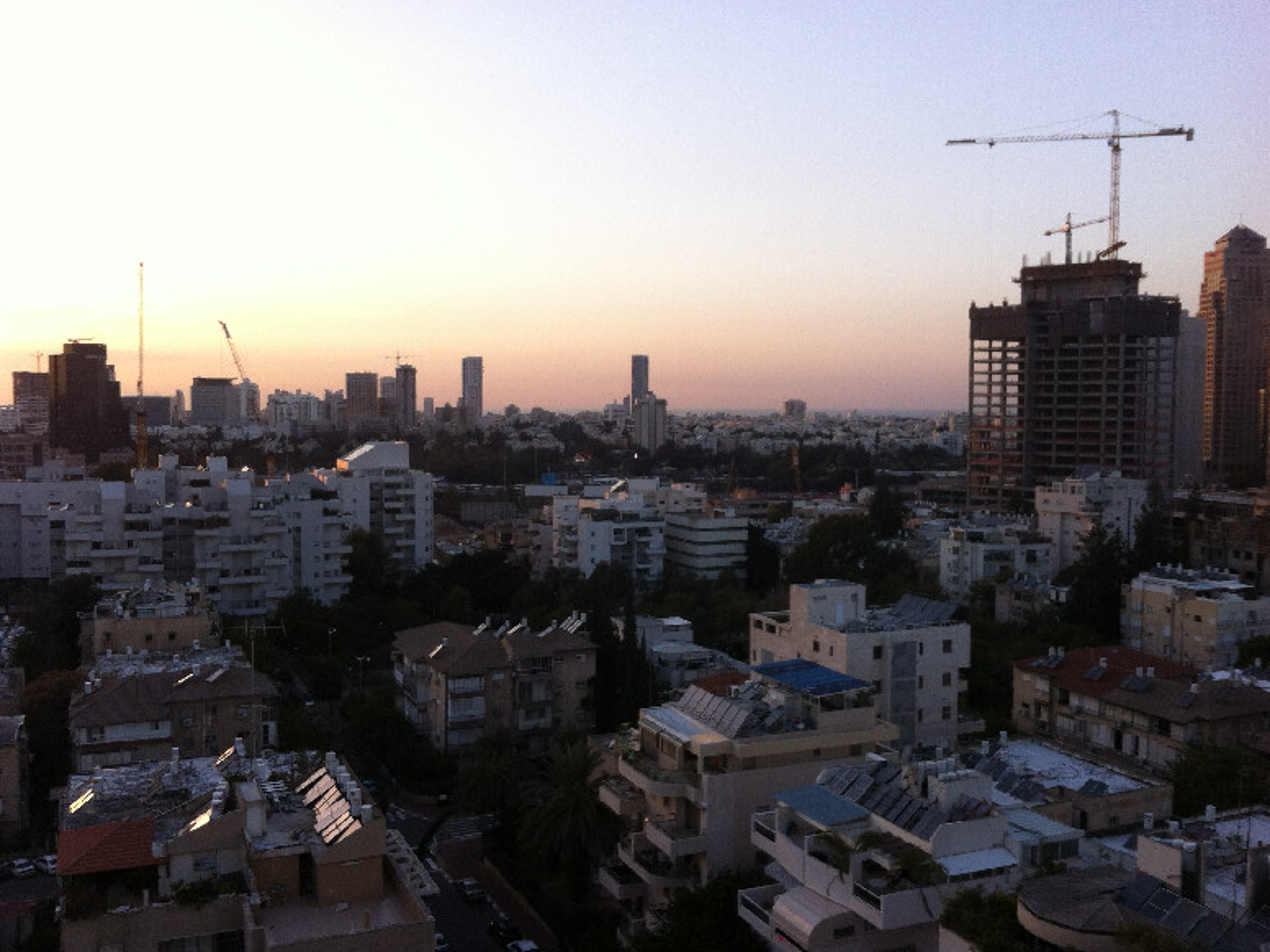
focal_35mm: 36
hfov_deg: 51.4
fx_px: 1321
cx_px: 642
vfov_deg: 39.7
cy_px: 478
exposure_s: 1/185
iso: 80
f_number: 2.8
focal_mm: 3.85
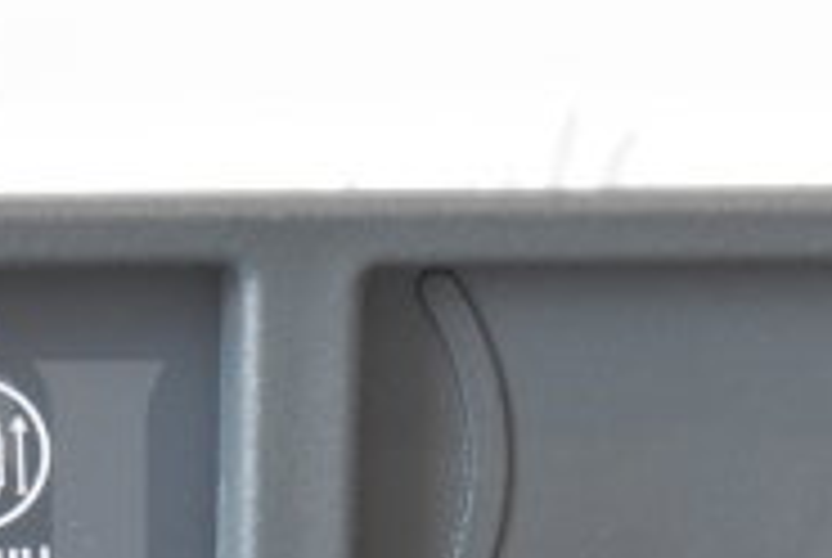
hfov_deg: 7.5
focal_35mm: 272
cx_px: -243
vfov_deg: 5.1
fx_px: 6288
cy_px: 718
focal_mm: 55
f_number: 5.6
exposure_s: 1/100
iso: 3200
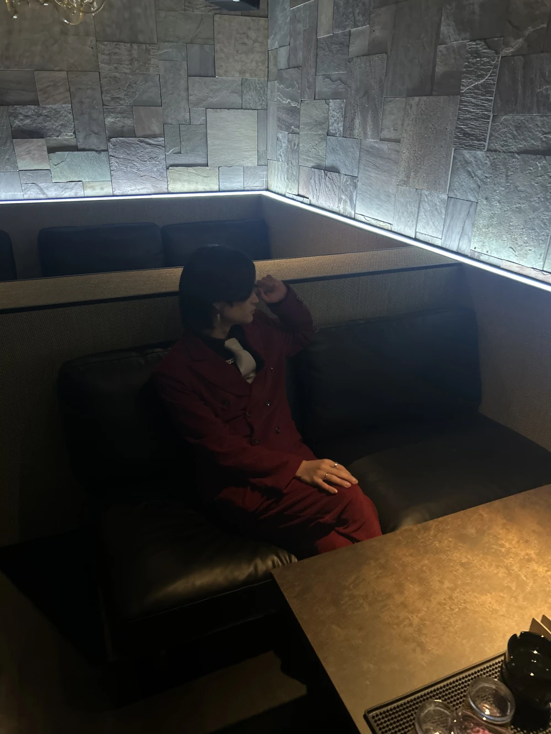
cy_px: 367
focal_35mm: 26
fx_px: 552
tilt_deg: -24.1
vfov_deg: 67.3
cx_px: 276
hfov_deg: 53.1
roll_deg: -0.5
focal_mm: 5.7
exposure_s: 1/30
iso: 640
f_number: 1.5
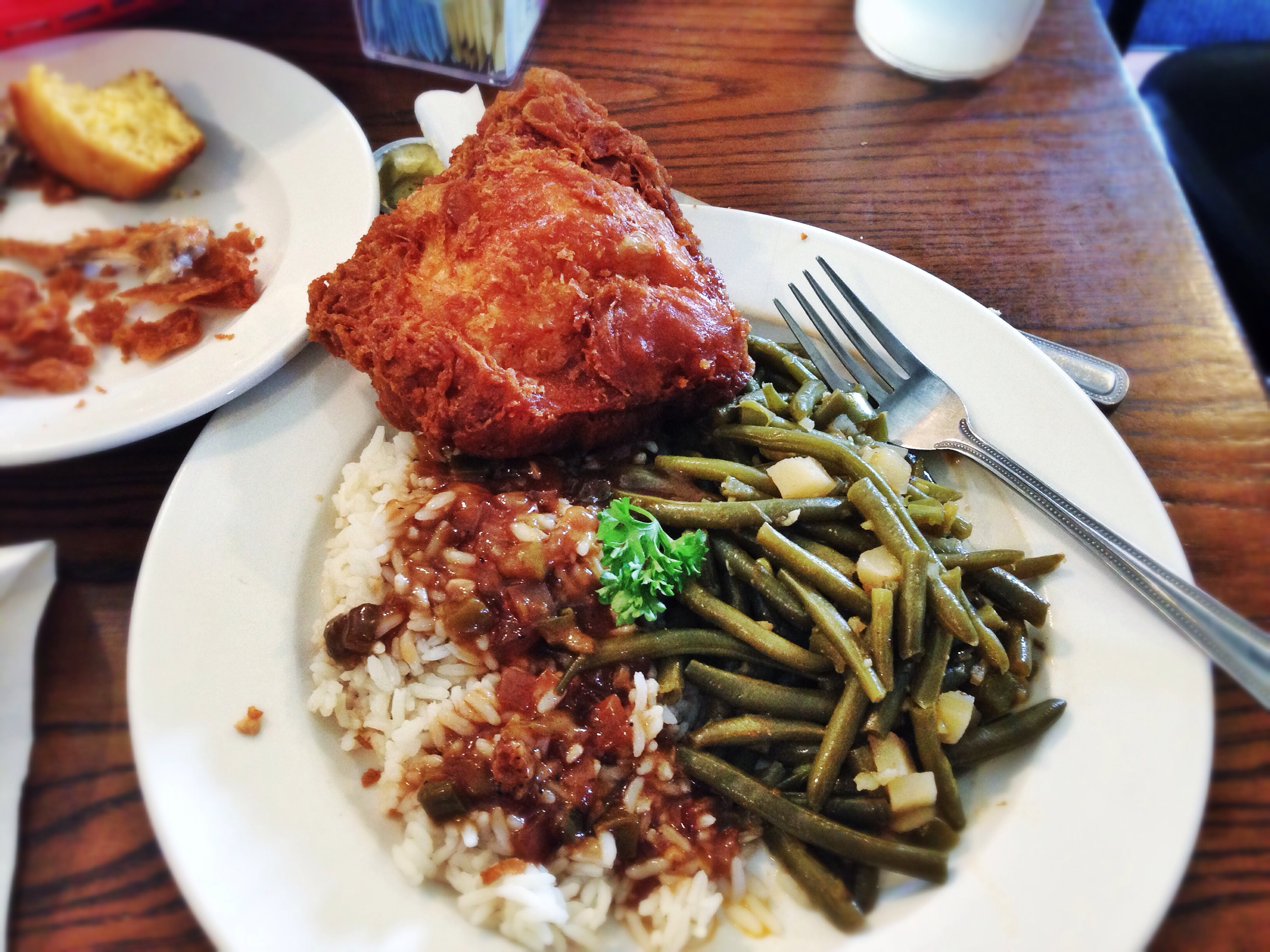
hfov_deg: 55.4
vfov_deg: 42.9
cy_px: 476
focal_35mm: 33
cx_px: 635
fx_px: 1211
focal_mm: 4.12
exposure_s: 1/20
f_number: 2.4
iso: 250
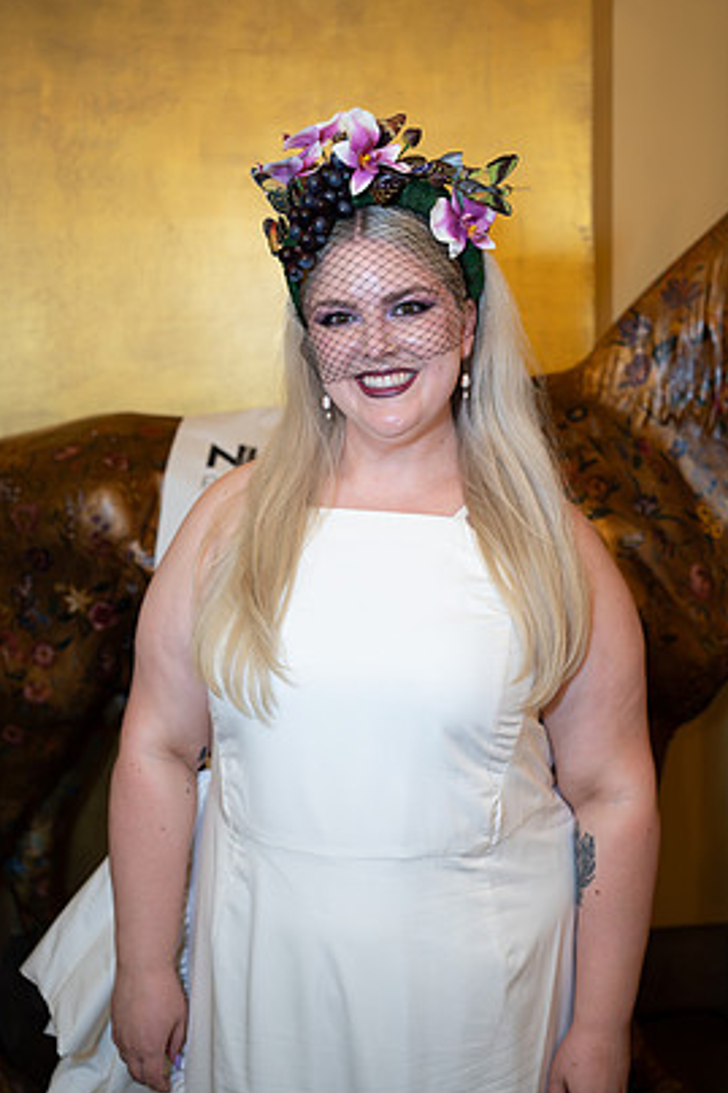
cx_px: 373
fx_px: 1184
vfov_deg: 49.6
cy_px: 549
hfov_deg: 34.2
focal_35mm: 39
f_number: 3.2
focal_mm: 35
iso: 800
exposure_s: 1/100
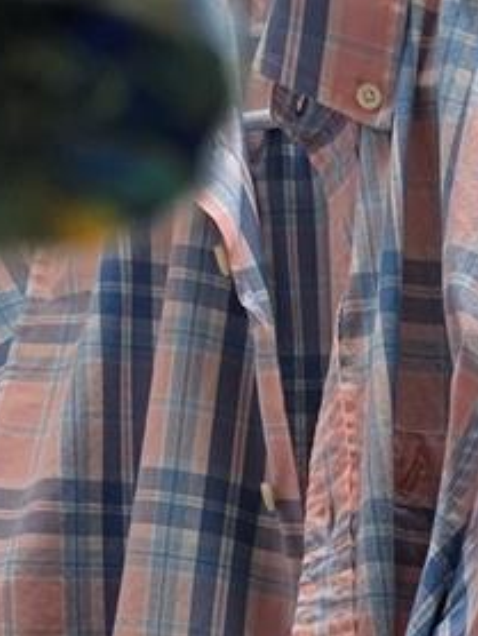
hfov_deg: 10.0
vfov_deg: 13.6
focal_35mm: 127
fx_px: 2335
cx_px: 1212
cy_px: 1206
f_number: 1.4
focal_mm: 6.5
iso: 64
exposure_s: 1/120
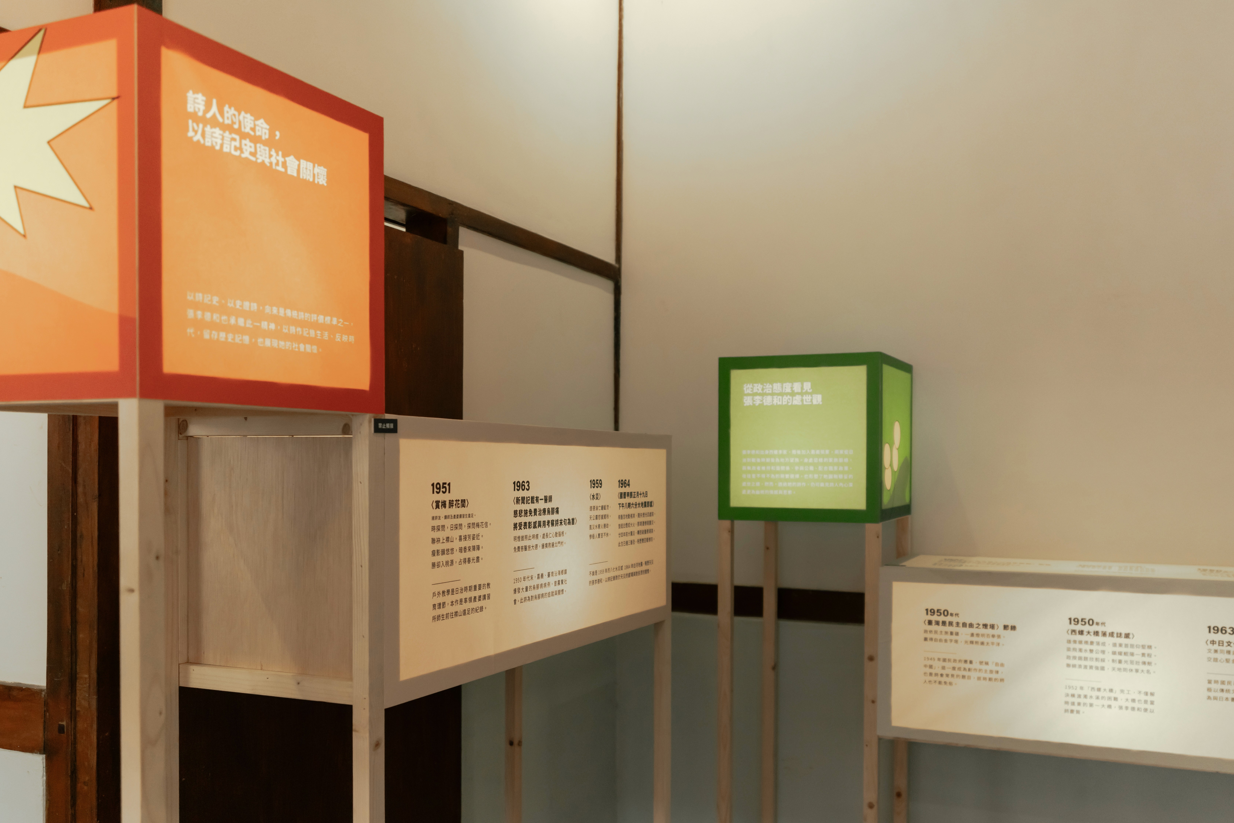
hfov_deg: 58.6
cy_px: 484
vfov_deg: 41.0
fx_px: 1097
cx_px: 680
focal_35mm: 32
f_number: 2.8
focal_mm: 27
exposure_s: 1/160
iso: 1600
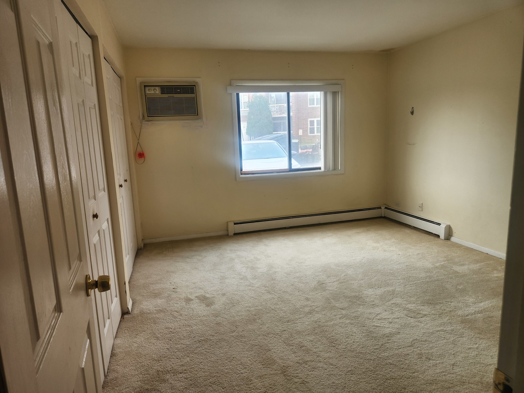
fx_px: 348
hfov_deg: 73.9
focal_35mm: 23
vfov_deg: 58.9
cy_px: 196
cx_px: 262
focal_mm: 5.4
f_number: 1.8
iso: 80
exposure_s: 1/180
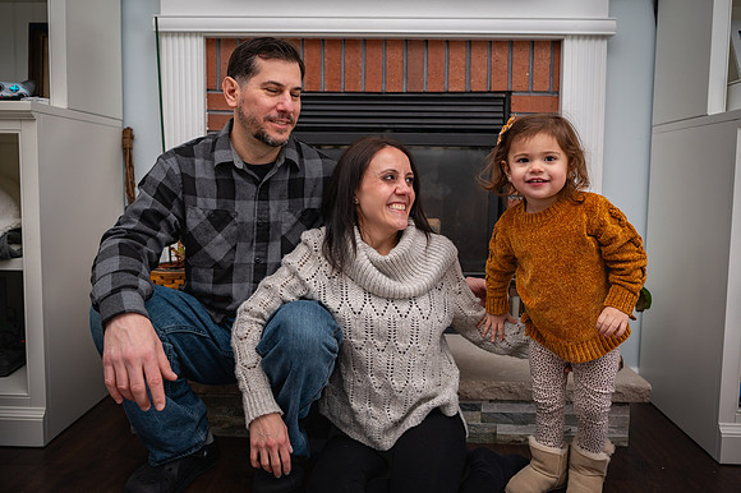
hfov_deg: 67.6
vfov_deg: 47.9
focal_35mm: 27
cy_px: 221
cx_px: 371
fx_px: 554
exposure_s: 1/125
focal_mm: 24
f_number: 2.8
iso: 200
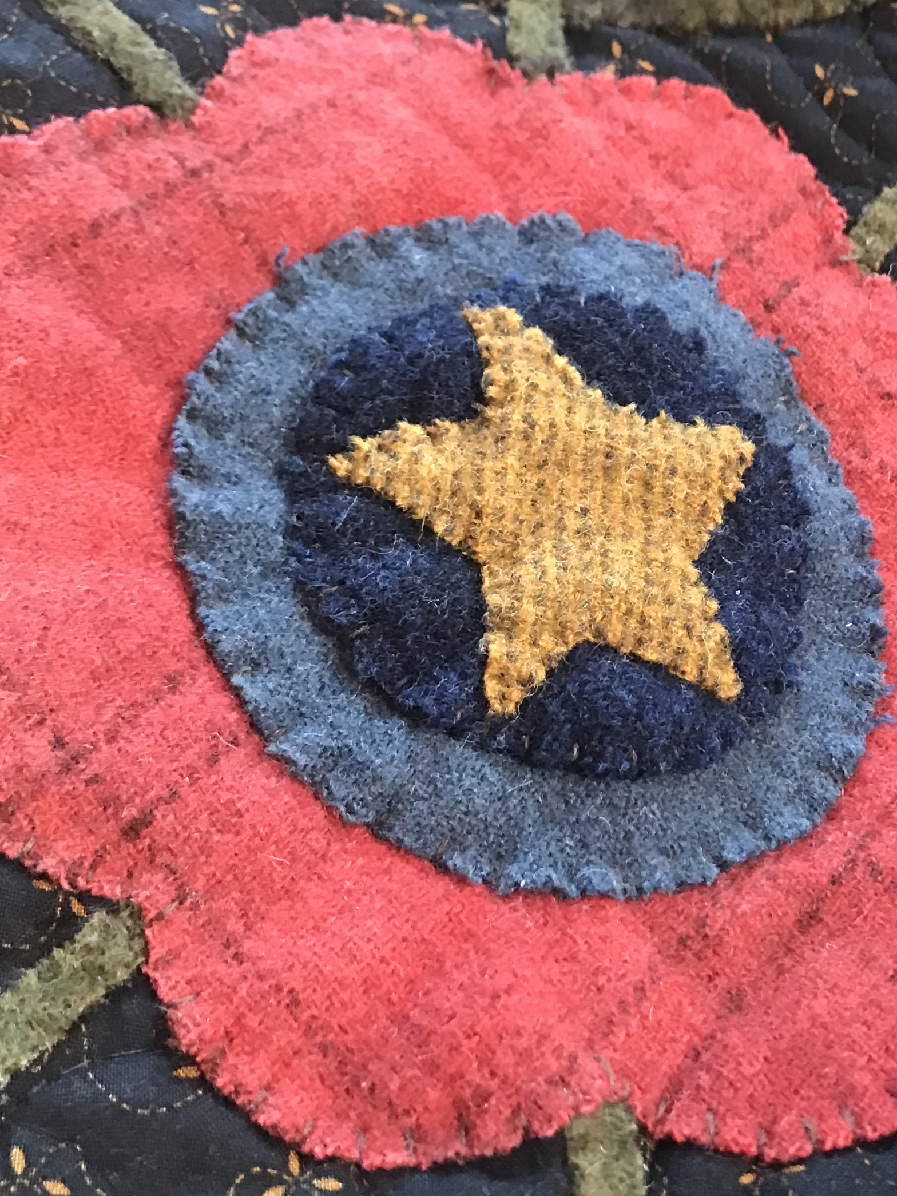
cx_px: 629
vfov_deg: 35.4
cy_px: 480
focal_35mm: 54
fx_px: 1866
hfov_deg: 26.8
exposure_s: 1/13
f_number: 1.8
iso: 100
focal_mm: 3.99
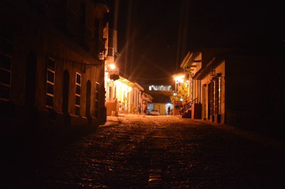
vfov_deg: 19.7
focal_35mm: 69
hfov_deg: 29.3
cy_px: 94
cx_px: 142
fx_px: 546
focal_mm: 46
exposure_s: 1/13
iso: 3200
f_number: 5.3
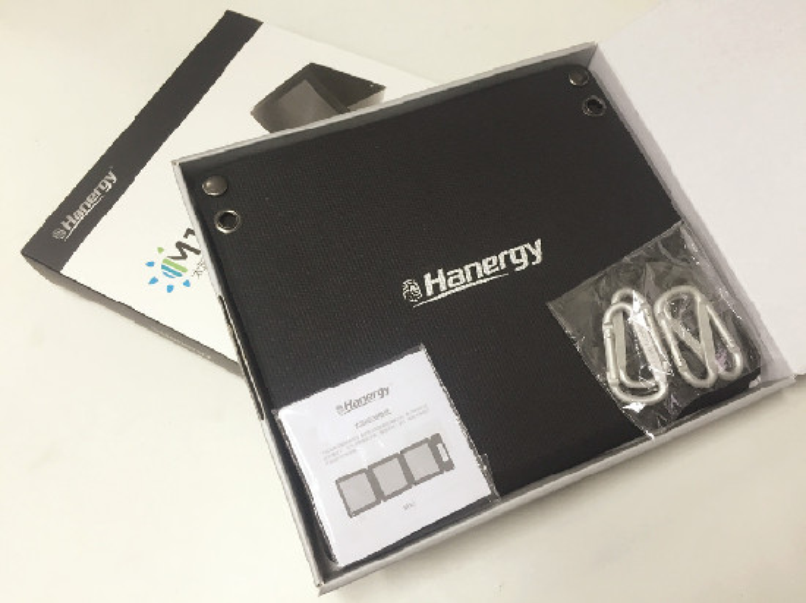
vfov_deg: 48.2
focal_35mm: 29
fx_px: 675
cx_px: 403
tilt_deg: -65.9
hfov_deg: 61.7
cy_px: 302
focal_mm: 4.15
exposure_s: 1/33
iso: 100
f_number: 2.2
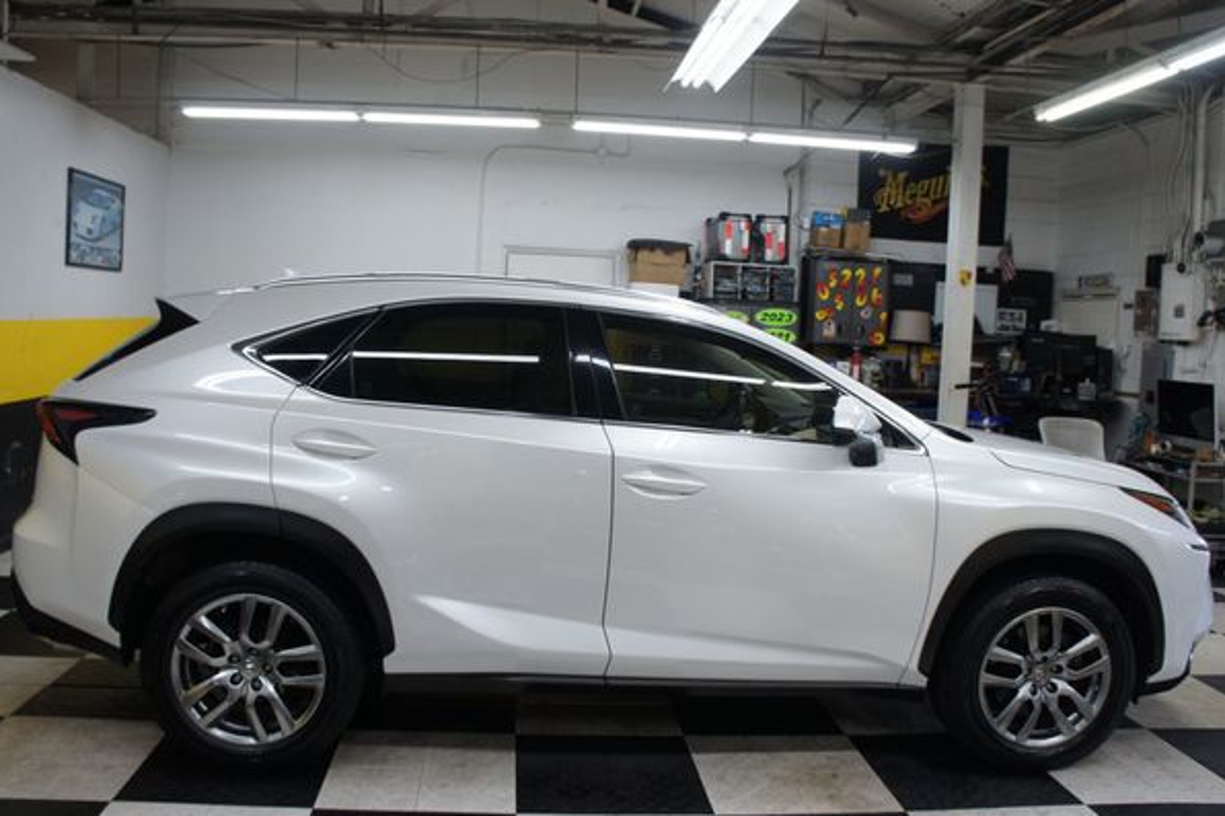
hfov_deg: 63.6
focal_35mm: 29
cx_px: 586
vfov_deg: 44.9
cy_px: 388
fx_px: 986
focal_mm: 18
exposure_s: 1/30
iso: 200
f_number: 4
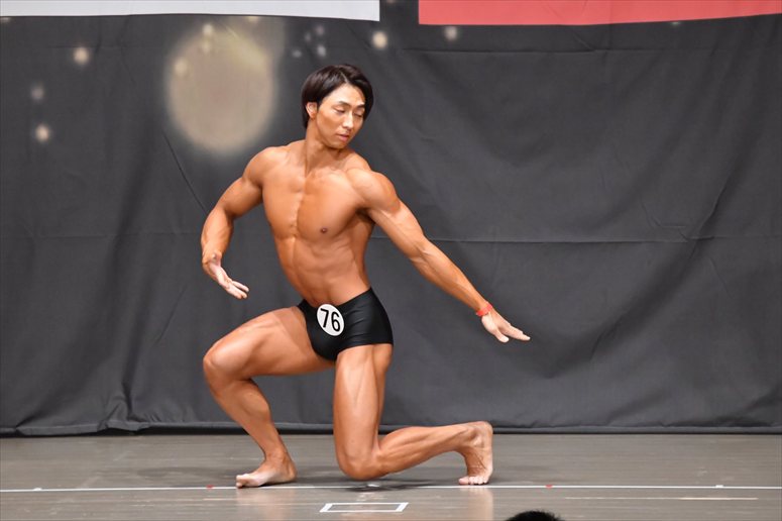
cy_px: 260
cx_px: 391
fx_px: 6514
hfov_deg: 6.9
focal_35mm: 300
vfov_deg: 4.6
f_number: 5.6
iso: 8000
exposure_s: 1/400
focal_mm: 200
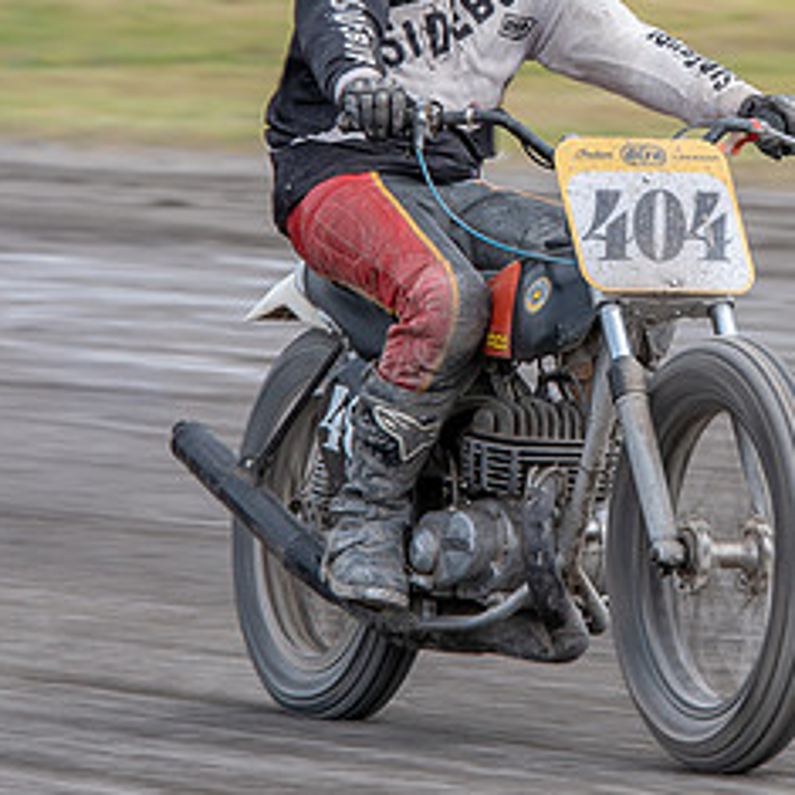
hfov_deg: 2.9
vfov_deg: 3.0
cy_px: 187
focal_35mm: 594
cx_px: 750
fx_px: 15434
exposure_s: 1/250
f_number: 8
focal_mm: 200
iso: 200
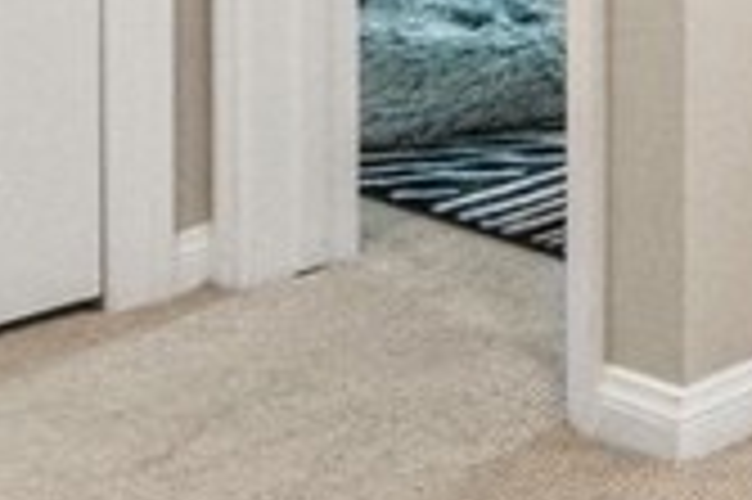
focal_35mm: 92
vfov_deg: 12.4
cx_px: 2116
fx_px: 1920
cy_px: -604
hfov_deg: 12.4
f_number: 7.1
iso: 320
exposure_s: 1/4
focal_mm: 10
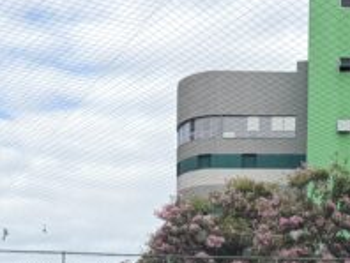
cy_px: 471
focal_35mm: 93
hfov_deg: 20.9
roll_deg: -0.7
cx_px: 251
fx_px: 941
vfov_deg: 14.1
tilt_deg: -2.0
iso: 100
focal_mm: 6.76
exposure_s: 1/1230
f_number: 1.78
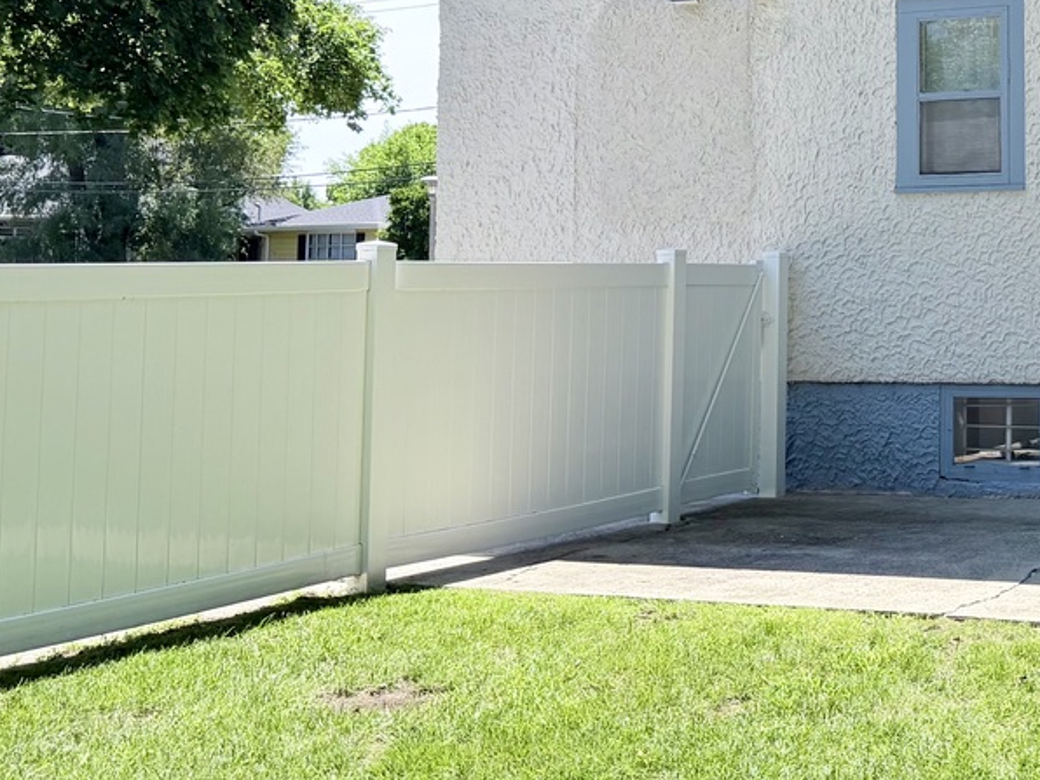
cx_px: 1068
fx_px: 1743
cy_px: 134
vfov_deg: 24.7
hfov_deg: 30.6
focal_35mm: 58
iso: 100
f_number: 1.78
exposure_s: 1/2370
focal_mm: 6.76
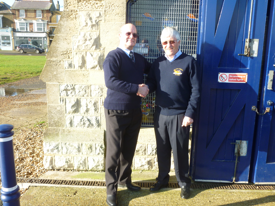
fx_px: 262
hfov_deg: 55.3
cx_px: 141
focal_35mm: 33
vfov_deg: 42.9
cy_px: 105
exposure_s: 1/250
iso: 100
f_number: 3.5
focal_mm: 5.7
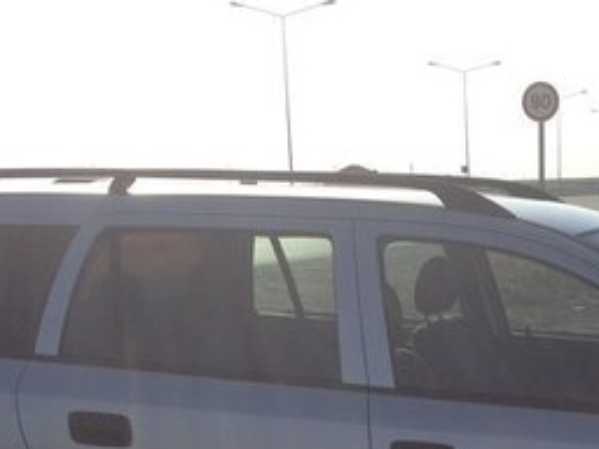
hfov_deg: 22.5
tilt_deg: -13.2
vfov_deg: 16.6
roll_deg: +2.1
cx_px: 533
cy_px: 539
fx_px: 1471
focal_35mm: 85
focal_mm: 4.12
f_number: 2.4
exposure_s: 1/2169
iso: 50
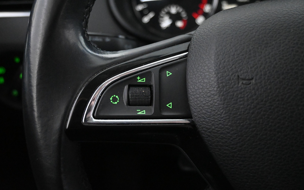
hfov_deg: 54.6
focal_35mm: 36
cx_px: 151
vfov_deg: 35.8
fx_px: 294
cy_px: 95
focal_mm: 23
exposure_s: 1/40
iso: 10000
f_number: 4.2
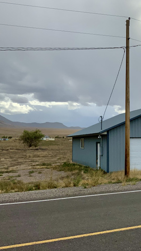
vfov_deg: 47.3
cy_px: 123
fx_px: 285
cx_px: 143
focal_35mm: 43
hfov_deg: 26.2
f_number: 1.8
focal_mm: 3
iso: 20
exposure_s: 1/2801
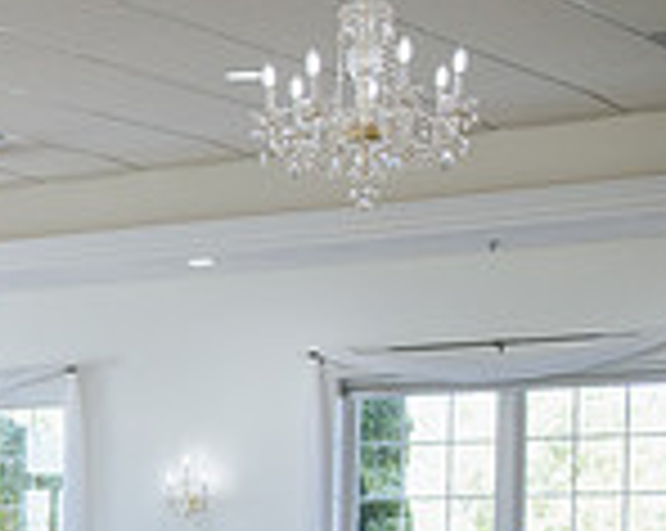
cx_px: -558
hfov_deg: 13.3
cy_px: 783
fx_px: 2539
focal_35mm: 129
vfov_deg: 11.5
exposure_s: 1/320
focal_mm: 35
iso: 720
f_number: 3.5
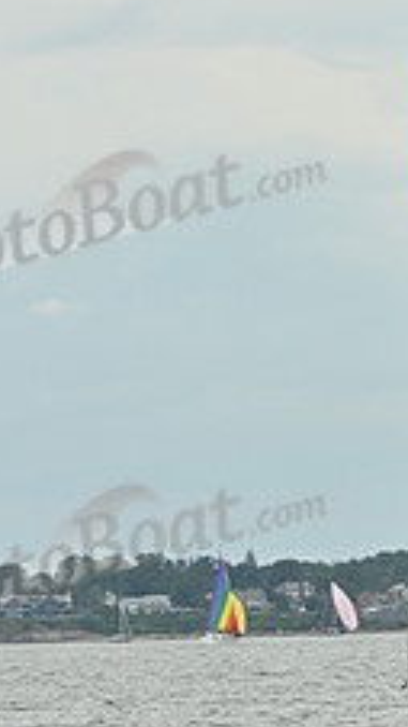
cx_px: 493
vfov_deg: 5.9
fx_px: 6987
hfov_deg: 3.3
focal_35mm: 363
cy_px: 341
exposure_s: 1/1250
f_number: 7.1
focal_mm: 135
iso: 320
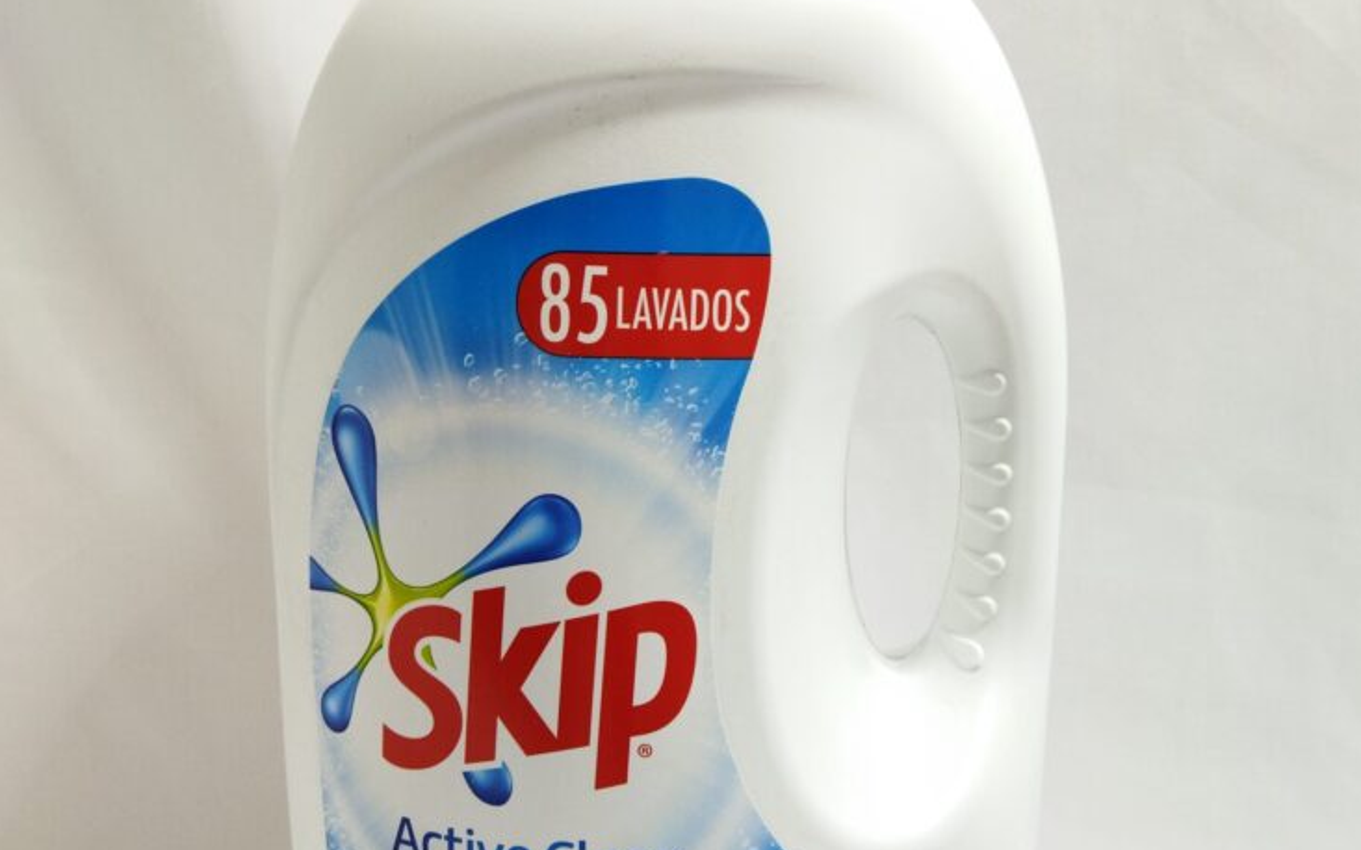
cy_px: 416
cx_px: 702
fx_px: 1484
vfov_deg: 32.0
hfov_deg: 49.3
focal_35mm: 40
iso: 124
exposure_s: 1/100
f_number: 1.79
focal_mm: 4.71
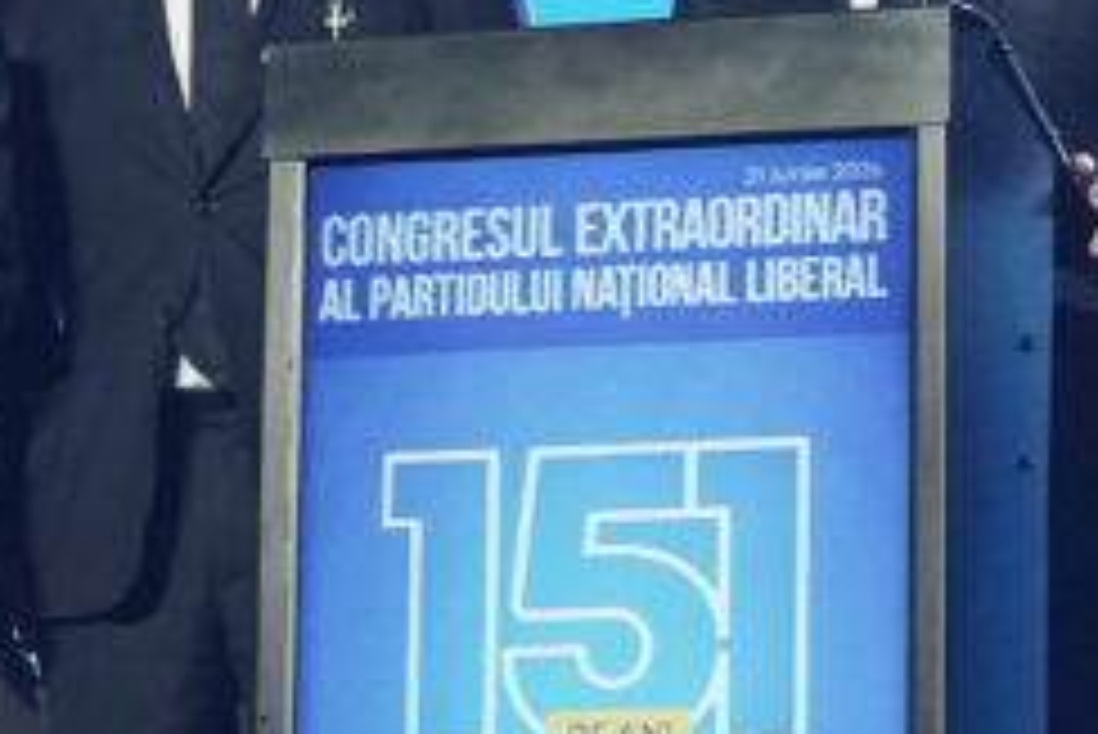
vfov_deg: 5.2
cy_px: 151
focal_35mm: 262
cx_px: 904
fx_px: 7995
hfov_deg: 7.8
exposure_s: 1/250
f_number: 6.3
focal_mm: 50
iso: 5000
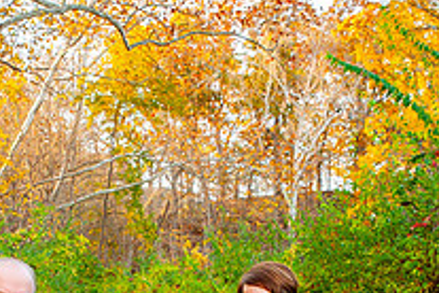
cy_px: 385
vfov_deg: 14.1
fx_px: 1134
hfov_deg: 21.9
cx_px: 181
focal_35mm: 93
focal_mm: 30
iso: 500
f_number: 5.6
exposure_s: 1/160
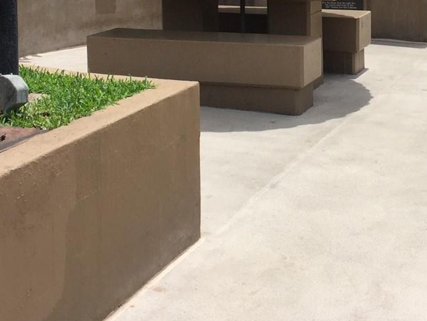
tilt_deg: -3.6
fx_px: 900
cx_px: 318
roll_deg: -2.5
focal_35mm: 73
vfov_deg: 19.4
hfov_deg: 26.4
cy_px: -21
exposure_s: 1/2825
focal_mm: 4.15
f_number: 2.2
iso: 32
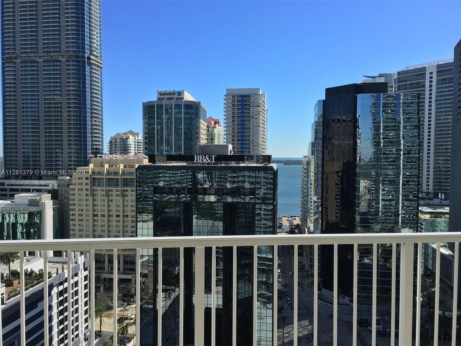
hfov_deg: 61.7
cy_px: 173
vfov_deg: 48.2
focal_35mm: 29
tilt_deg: -3.3
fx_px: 386
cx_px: 230
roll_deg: -0.2
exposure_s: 1/1399
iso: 25
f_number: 2.2
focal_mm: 4.15
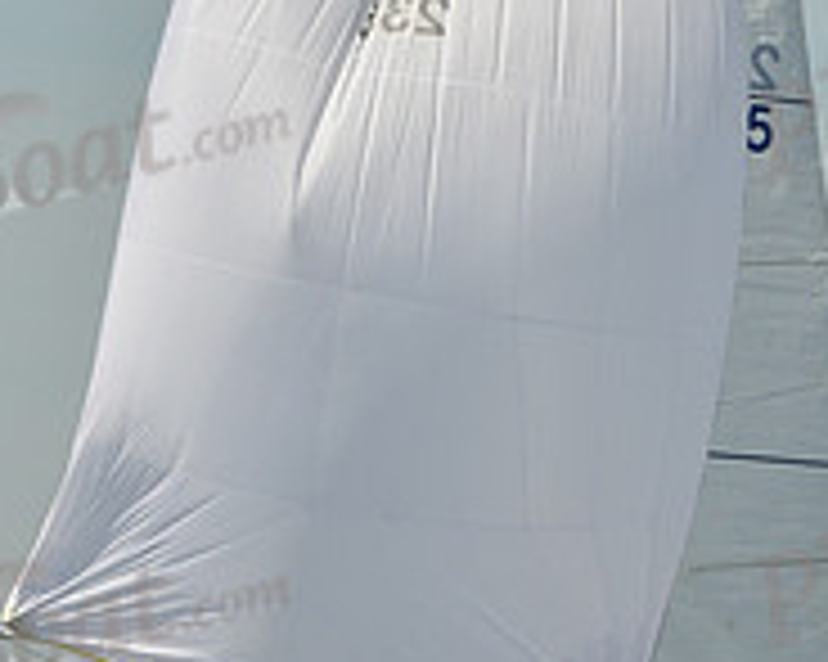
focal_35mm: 592
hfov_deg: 3.3
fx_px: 14500
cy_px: 360
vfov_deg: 2.6
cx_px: 524
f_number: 10
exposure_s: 1/1250
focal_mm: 200
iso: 320
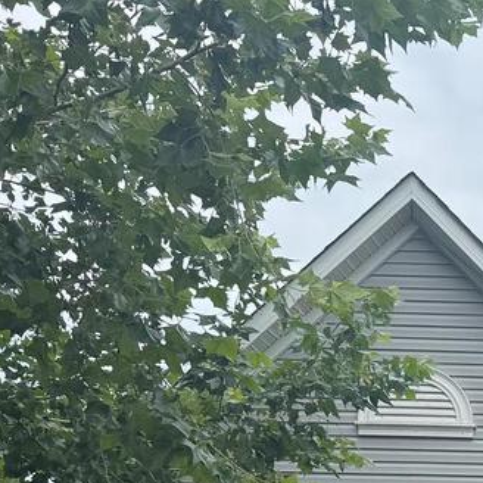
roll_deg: -0.2
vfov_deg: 17.1
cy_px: 699
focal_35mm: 93
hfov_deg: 15.4
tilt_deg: +4.5
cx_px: 937
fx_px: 1468
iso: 80
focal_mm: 6.76
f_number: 1.78
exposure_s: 1/3953
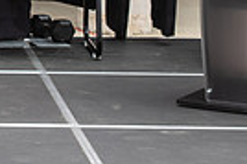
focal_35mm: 272
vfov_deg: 5.0
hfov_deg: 7.4
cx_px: -175
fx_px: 1864
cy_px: -146
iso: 500
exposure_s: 1/500
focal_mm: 52
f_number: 5.6
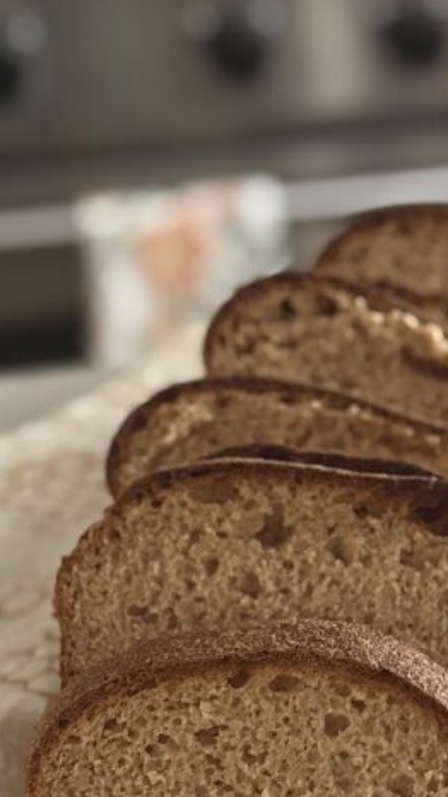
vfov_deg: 18.6
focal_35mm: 115
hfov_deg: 10.5
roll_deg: +1.0
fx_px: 2430
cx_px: 359
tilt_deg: -21.2
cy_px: 455
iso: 500
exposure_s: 1/35
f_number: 1.78
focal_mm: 6.76
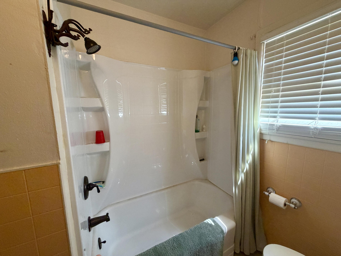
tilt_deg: -7.3
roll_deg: +1.6
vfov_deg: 85.7
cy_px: 128
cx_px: 170
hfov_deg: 102.1
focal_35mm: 14
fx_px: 138
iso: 250
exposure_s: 1/60
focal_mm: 2.22
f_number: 2.2
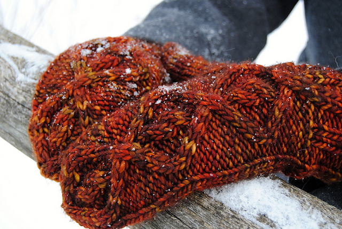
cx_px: 171
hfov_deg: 31.9
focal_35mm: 63
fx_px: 599
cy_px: 114
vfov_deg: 21.6
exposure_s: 1/160
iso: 100
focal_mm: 42
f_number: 6.3
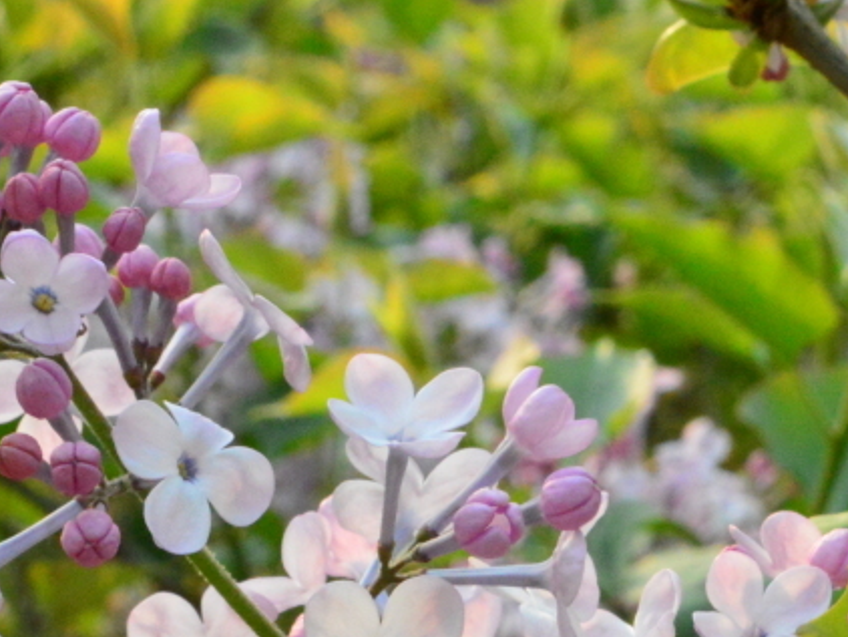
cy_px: 650
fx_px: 7284
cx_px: 601
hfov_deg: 6.7
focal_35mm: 297
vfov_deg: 5.0
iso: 5000
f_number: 25
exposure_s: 1/250
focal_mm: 85
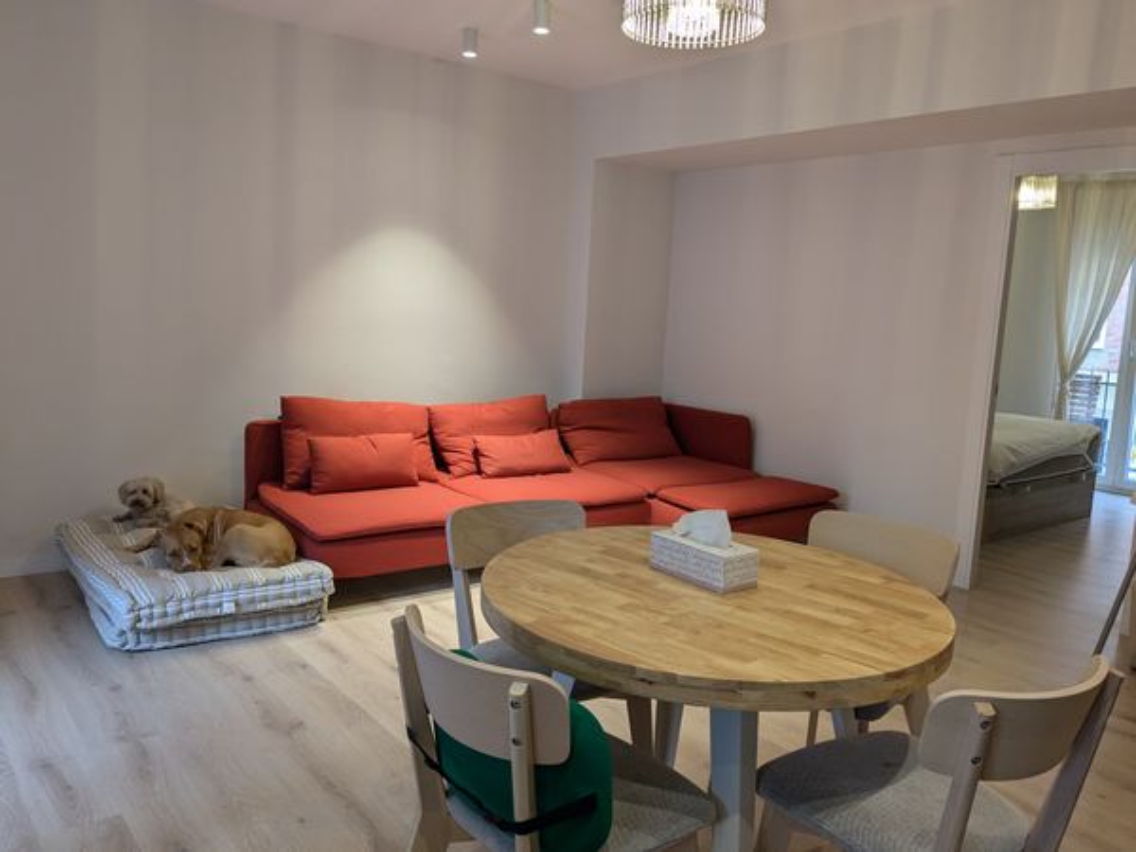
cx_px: 568
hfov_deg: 65.3
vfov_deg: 51.4
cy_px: 426
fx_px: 886
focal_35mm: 27
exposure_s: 1/99.9
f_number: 1.73
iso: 140
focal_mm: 4.38
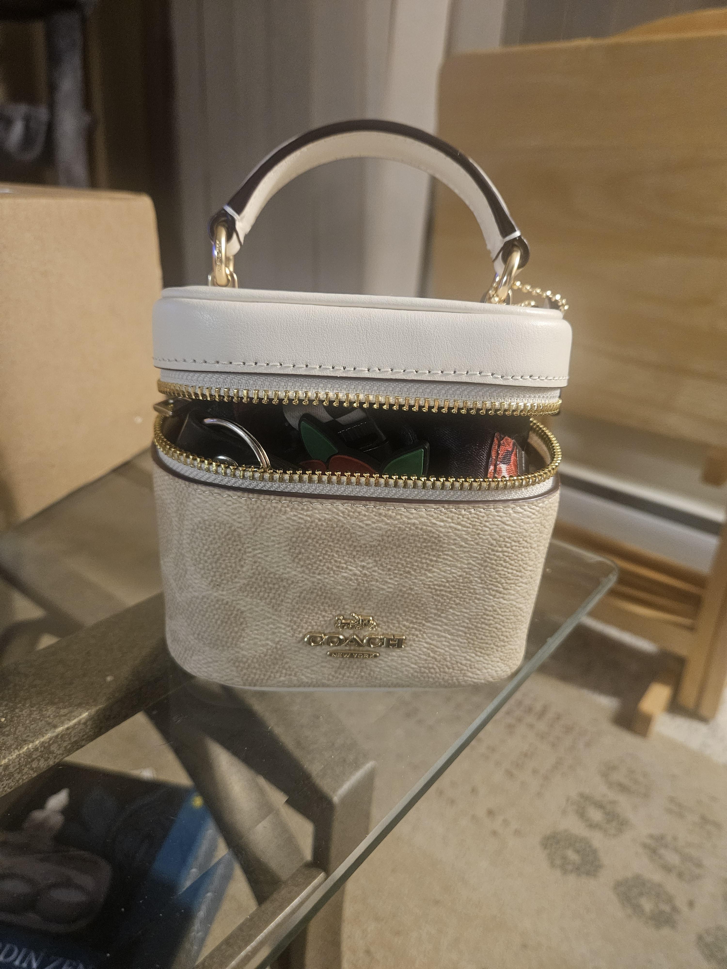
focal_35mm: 23
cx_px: 364
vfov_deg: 73.9
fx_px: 644
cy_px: 484
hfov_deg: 58.9
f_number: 1.8
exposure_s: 1/40
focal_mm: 5.4
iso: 640
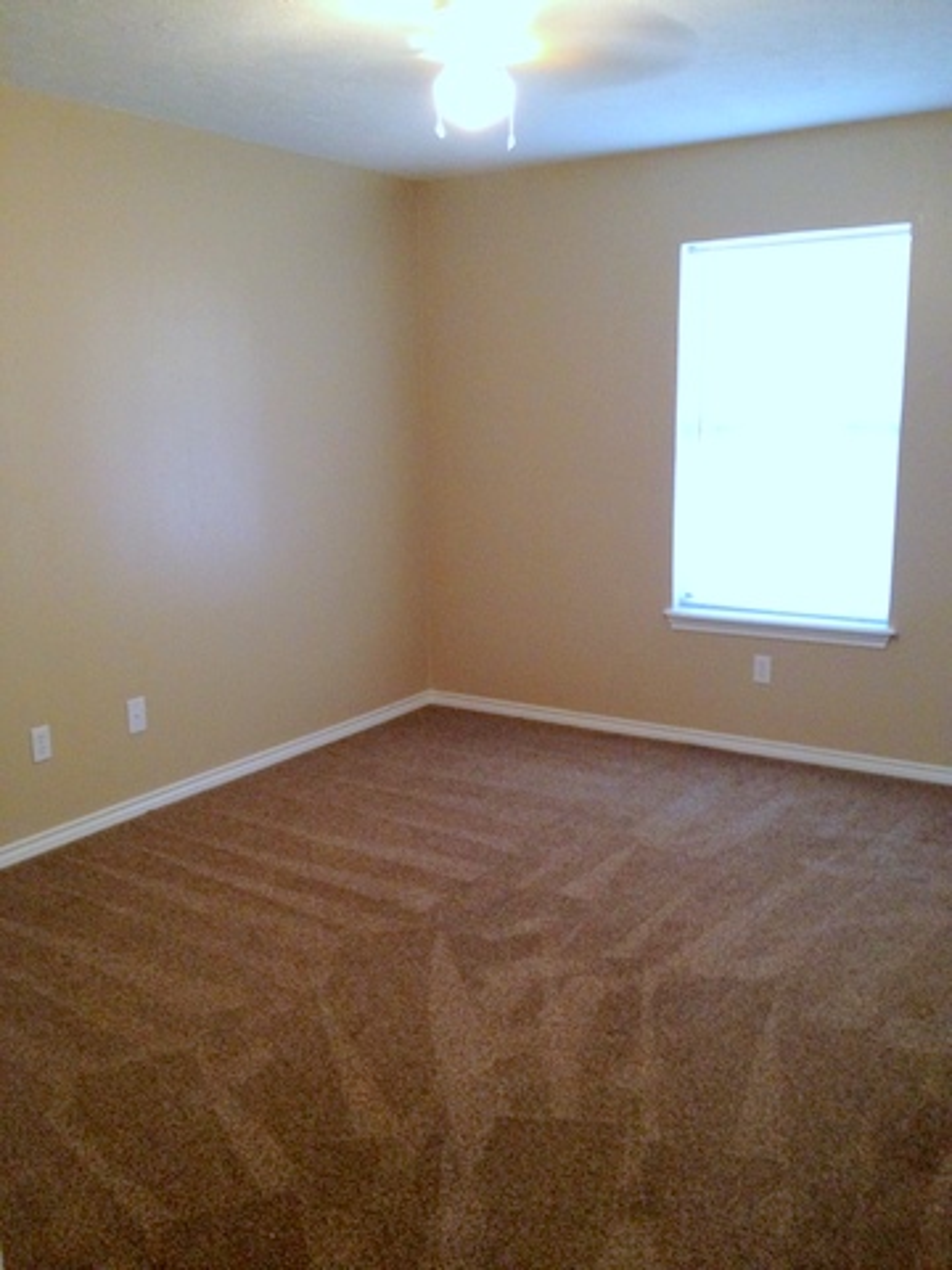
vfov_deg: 52.6
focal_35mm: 35
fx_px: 1283
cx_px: 476
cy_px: 635
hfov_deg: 40.7
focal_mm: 4.28
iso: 320
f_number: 2.4
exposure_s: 1/20
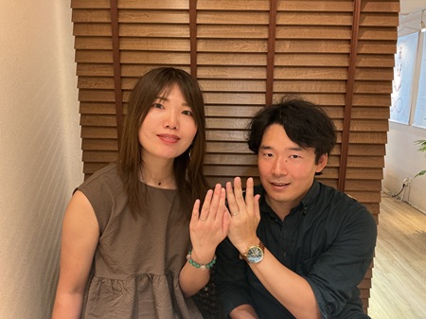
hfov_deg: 61.7
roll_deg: -0.8
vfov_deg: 48.2
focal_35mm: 29
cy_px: 160
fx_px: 357
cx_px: 213
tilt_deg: -12.5
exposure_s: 1/60
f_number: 1.8
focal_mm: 3
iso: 125
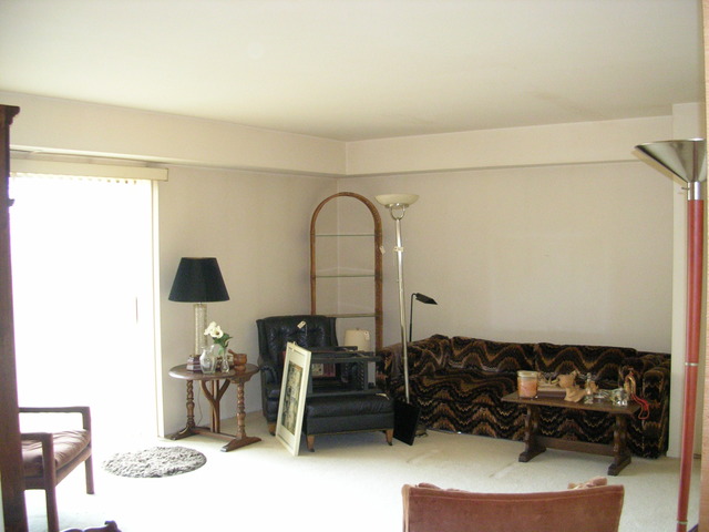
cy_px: 266
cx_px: 354
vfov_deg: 37.7
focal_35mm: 38
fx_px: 778
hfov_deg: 49.0
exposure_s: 1/13.4
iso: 200
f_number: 2.8
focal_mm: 5.8
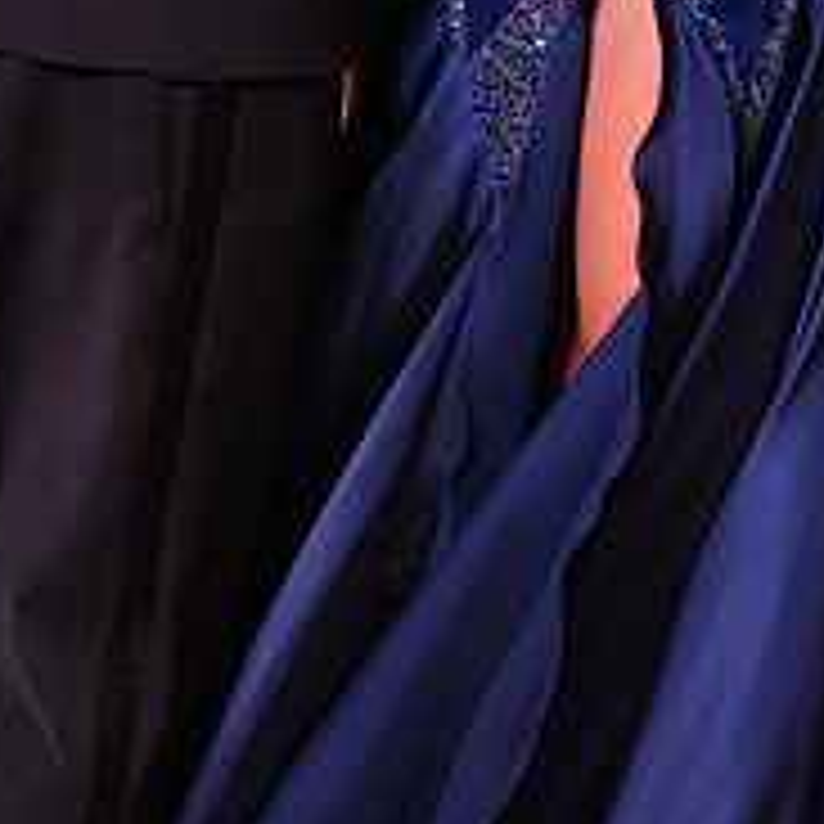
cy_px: -306
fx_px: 9561
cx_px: 444
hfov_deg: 4.9
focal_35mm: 355
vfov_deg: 4.9
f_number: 2.8
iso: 640
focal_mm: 132
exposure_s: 1/250
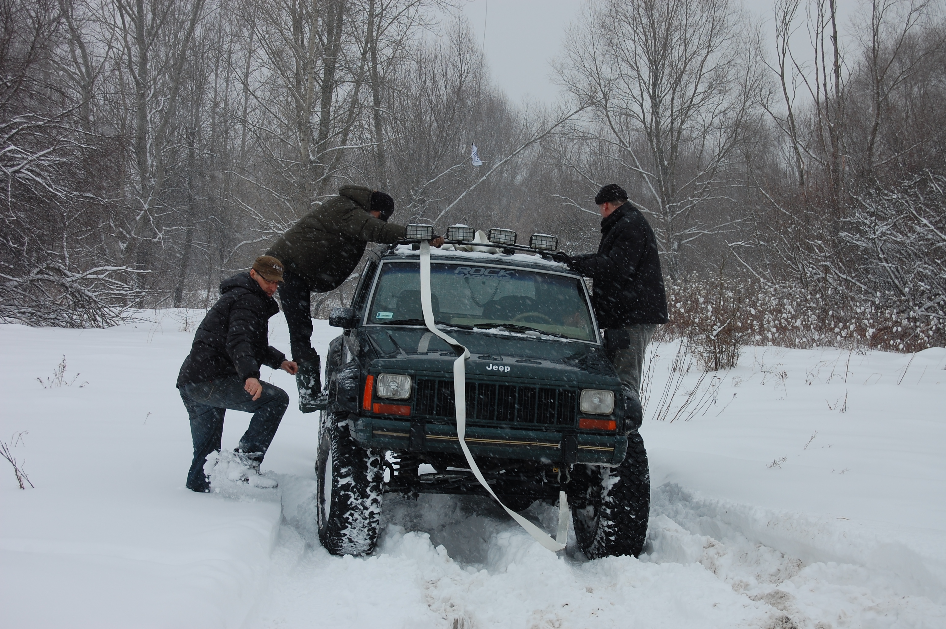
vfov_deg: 16.5
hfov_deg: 24.6
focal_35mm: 82
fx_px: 2166
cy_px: 314
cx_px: 473
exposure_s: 1/250
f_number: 8
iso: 200
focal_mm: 55
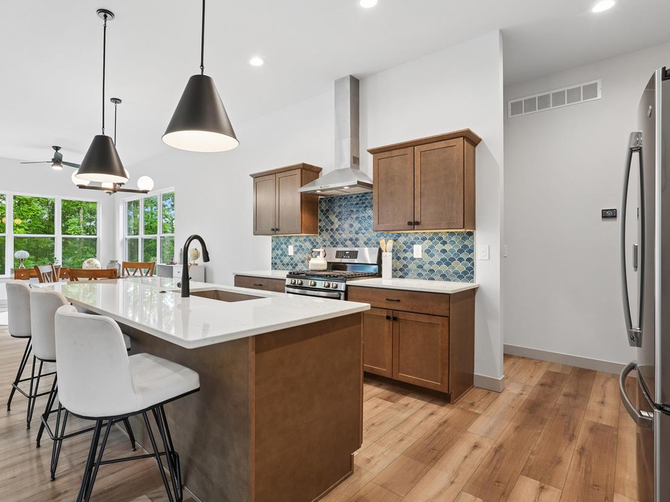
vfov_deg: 68.7
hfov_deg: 84.1
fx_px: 368
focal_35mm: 19
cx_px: 287
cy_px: 246
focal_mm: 17
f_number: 9
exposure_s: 1/13
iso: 400
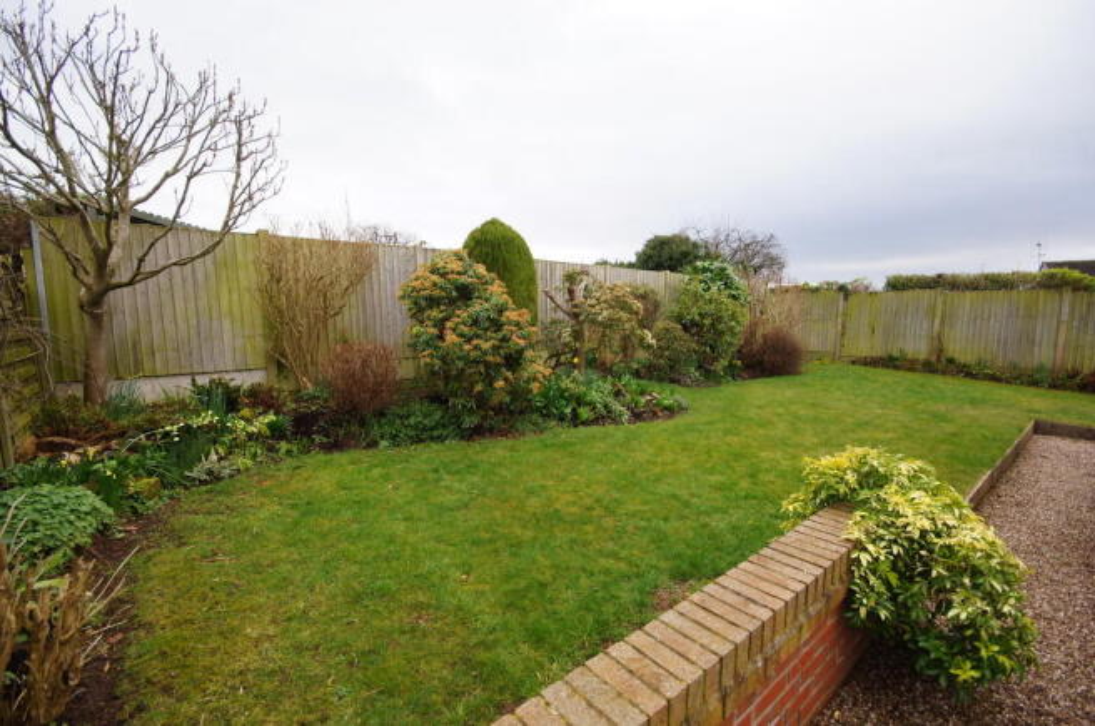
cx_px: 548
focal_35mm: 15
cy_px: 363
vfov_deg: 77.1
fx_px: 455
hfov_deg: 100.5
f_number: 9
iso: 100
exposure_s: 1/40
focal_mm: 10
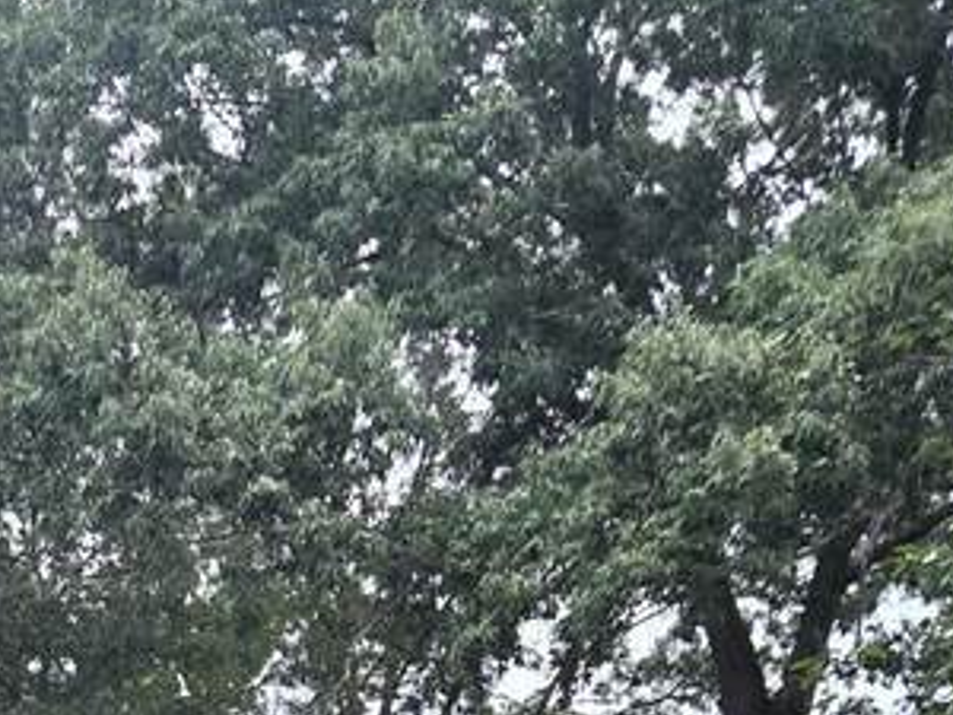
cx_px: -118
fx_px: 2698
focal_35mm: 98
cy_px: 1433
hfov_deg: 19.1
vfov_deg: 13.1
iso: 400
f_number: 1.8
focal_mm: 5.4
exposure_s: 1/120
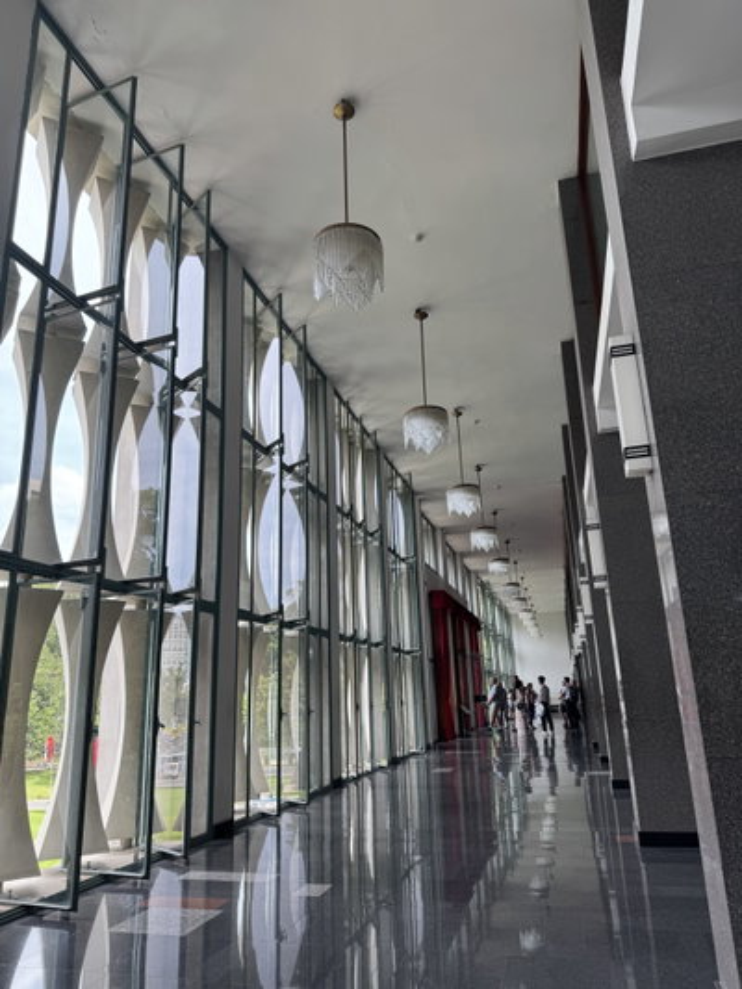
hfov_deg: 56.8
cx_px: 371
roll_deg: +1.4
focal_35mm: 24
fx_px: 686
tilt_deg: +16.7
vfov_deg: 71.6
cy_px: 494
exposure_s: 1/216
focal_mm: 6.76
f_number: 1.78
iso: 64
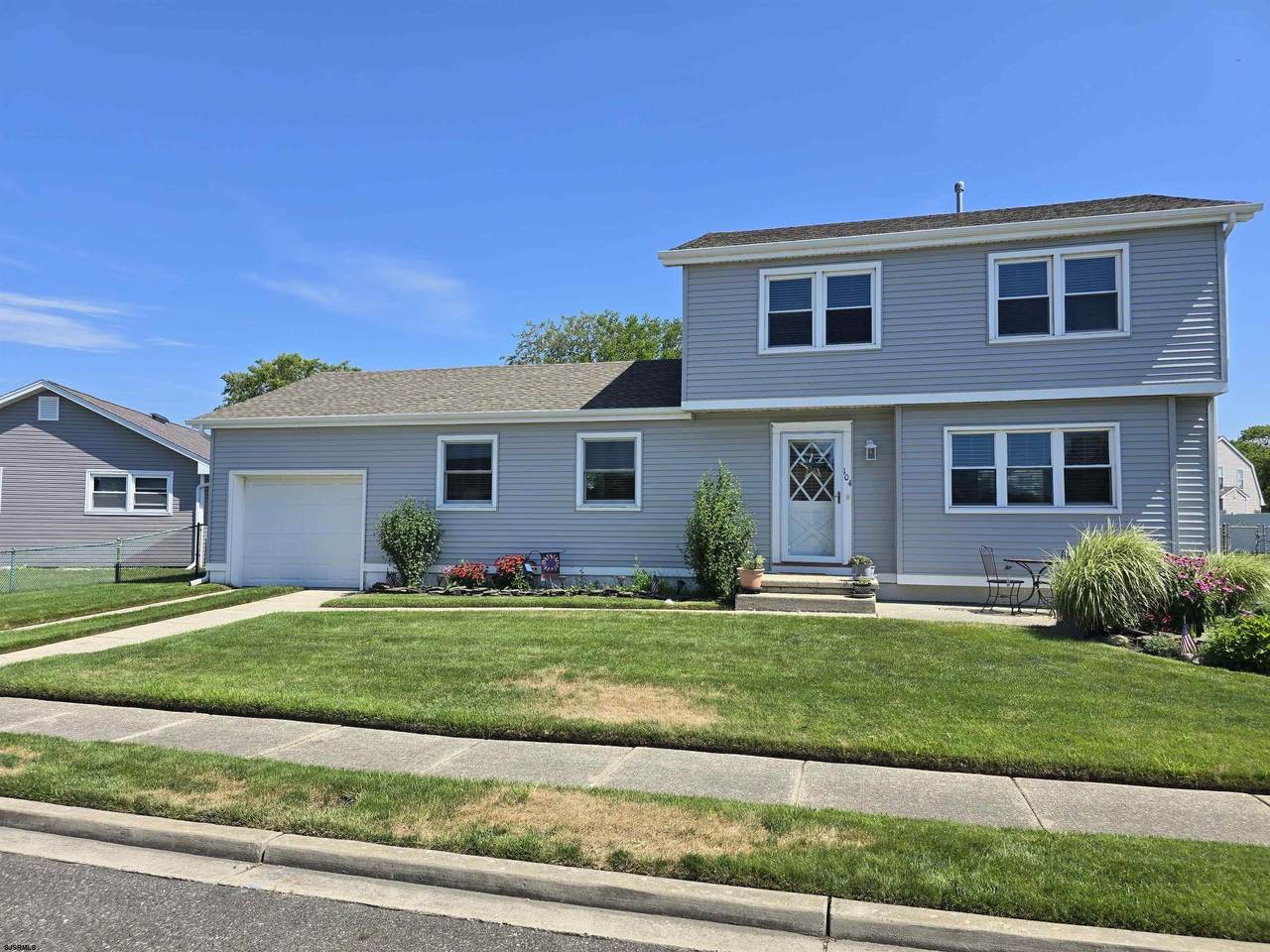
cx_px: 635
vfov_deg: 58.9
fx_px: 844
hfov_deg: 73.9
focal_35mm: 23
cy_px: 476
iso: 12
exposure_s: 1/796
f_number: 1.7
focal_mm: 6.3
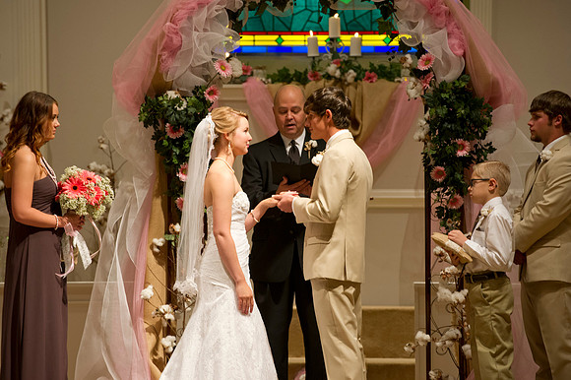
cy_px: 190
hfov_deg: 10.3
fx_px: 3170
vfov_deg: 6.9
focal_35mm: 200
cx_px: 286
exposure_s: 1/125
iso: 1600
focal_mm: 200
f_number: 4
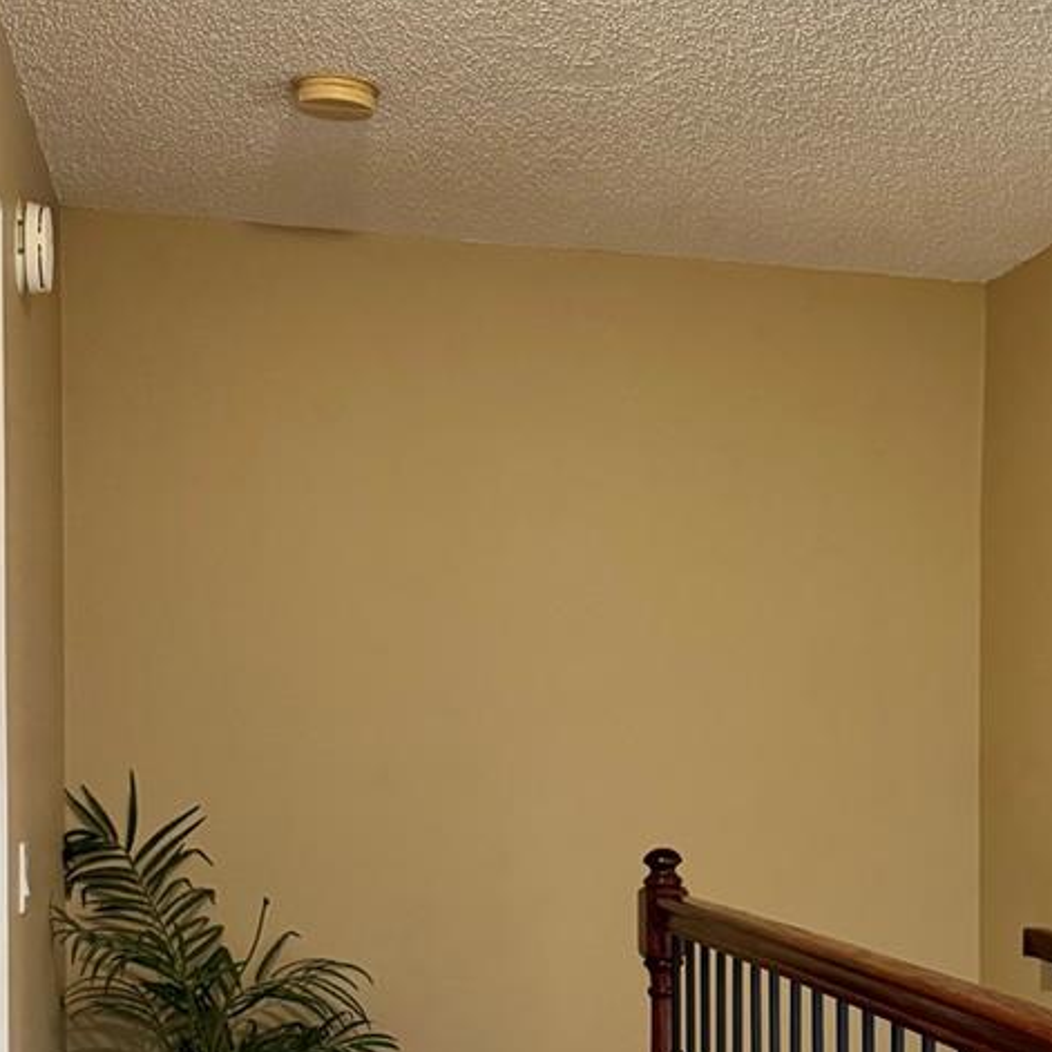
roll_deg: +0.0
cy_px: 726
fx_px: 1857
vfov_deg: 31.3
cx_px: 858
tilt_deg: -0.3
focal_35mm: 54
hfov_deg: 30.8
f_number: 1.78
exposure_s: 1/60
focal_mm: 6.76
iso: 640
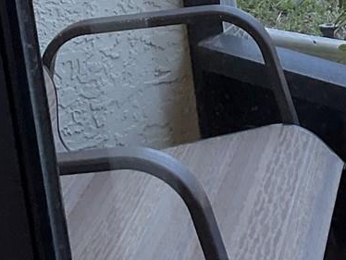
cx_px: 315
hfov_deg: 15.7
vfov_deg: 11.6
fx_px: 1240
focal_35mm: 124
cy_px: -80
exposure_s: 1/120
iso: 20
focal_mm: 3
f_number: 1.8
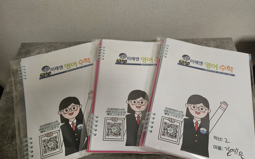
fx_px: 181
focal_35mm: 26
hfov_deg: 70.4
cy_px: 95
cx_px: 130
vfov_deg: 47.3
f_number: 1.8
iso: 200
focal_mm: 5
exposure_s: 1/180
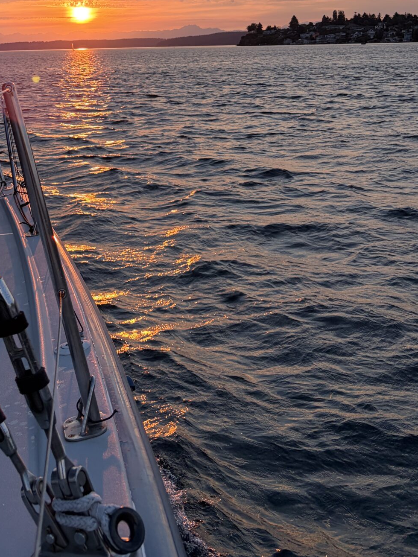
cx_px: 58
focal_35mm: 51
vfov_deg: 35.1
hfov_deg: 27.7
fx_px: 821
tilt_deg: -2.3
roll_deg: -0.2
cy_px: 44
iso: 50
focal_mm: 5.96
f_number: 1.6
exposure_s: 1/850
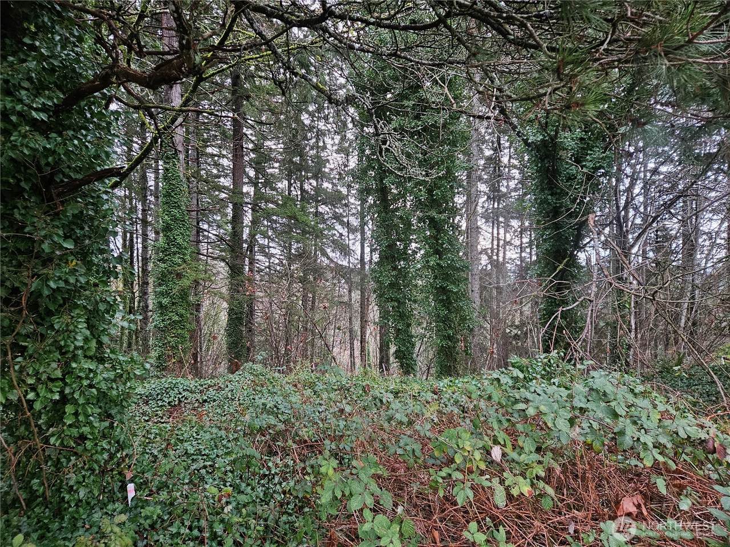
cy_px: 274
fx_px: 485
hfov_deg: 73.9
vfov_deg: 58.9
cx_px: 365
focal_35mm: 23
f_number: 1.8
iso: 500
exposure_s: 1/40
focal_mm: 5.4
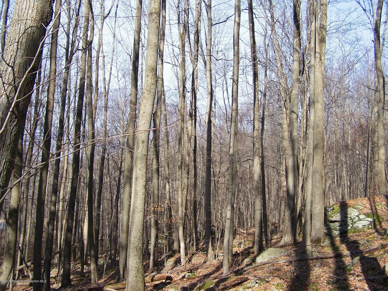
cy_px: 146
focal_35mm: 38
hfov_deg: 49.0
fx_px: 426
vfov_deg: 37.7
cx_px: 194
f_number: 2.8
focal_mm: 6.3
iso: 80
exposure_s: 1/640
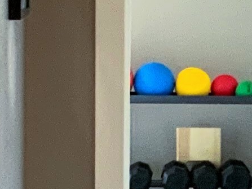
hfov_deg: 14.4
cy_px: 152
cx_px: 299
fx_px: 968
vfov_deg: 11.1
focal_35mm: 133
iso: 160
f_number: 1.8
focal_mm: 3
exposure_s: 1/60
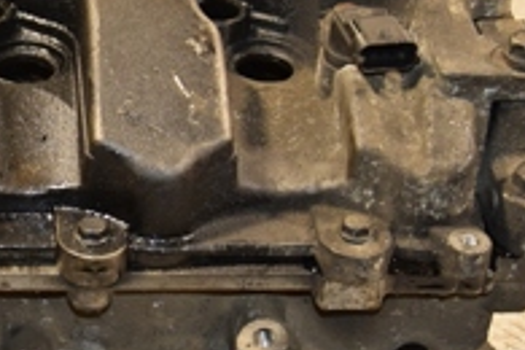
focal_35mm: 138
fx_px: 2012
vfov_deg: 9.9
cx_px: -51
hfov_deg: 14.5
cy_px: 124
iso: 800
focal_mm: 28
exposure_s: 1/80
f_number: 5
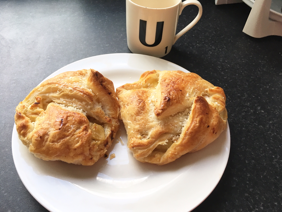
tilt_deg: -49.4
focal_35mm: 29
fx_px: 236
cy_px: 106
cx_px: 141
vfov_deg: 48.2
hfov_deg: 61.7
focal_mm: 4.15
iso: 50
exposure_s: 1/33
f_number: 2.2
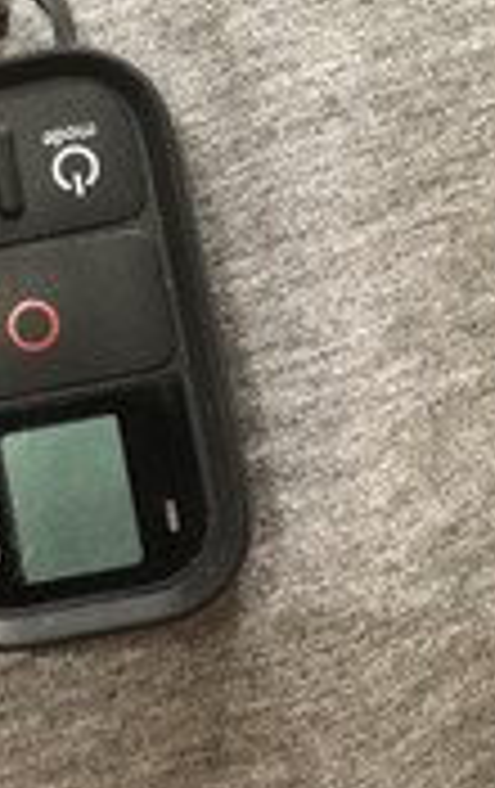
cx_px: 70
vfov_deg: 33.2
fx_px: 1311
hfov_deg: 21.0
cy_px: 266
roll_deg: +8.4
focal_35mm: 61
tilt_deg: -15.6
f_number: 2.2
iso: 250
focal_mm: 4.15
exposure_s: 1/33
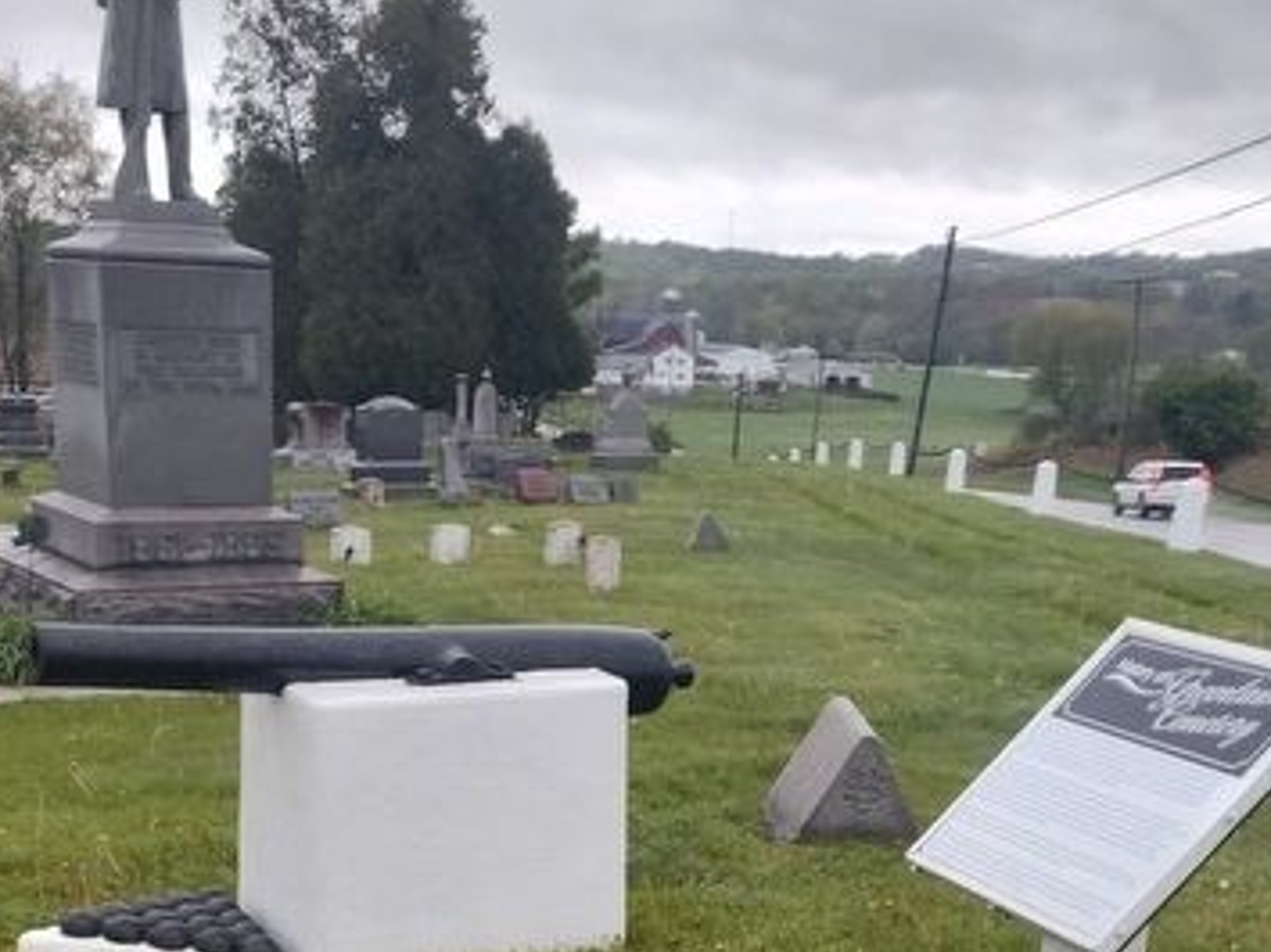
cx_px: 585
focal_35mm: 52
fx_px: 1908
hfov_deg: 36.8
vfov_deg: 26.2
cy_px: 1006
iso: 330
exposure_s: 1/120
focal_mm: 5.56
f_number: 1.8
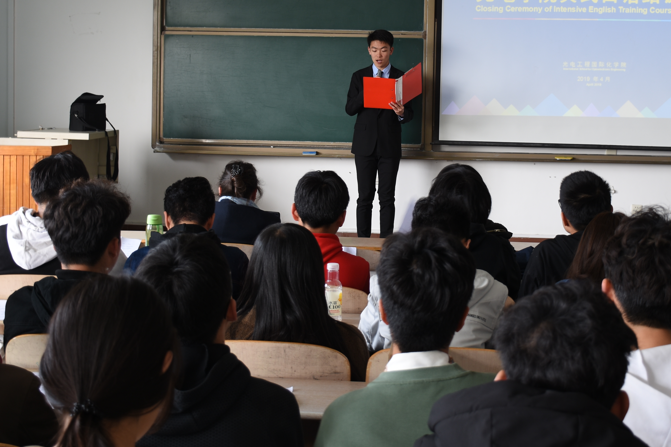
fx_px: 1059
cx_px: 381
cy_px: 125
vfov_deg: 23.7
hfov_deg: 35.1
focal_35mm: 57
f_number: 3.8
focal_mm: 23
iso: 100
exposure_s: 1/10
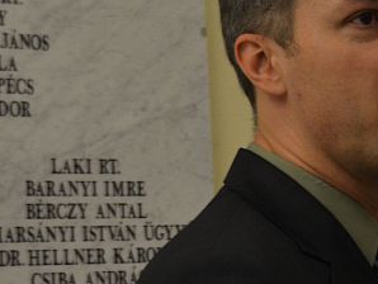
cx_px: 392
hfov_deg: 11.7
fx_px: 1821
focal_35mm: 167
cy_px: -13
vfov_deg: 8.9
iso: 900
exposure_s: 1/30
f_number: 5
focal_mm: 35
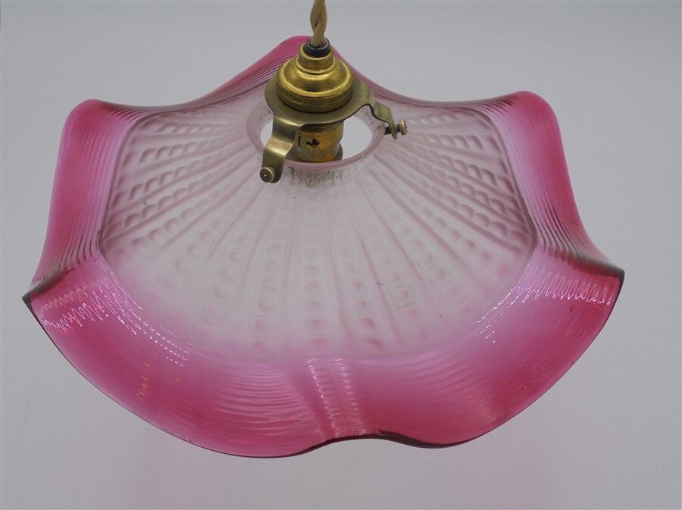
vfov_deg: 29.6
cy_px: 255
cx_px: 341
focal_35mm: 49
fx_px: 964
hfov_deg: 38.9
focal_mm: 8.9
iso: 100
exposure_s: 1/320
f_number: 4.8
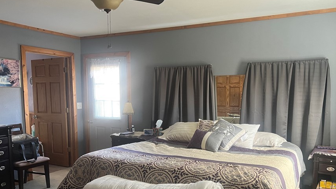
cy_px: 126
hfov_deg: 58.0
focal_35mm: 34
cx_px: 170
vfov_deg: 34.3
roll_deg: -0.1
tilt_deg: -7.2
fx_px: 303
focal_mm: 5.7
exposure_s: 1/60
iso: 250
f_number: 1.5
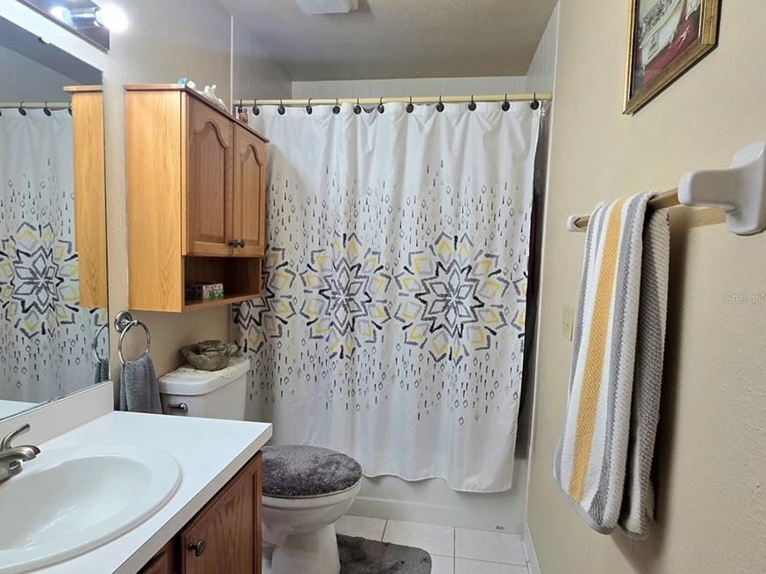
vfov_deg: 71.6
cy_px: 298
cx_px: 390
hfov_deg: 87.8
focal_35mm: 18
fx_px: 398
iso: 80
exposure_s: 1/120
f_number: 2.2
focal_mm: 2.2
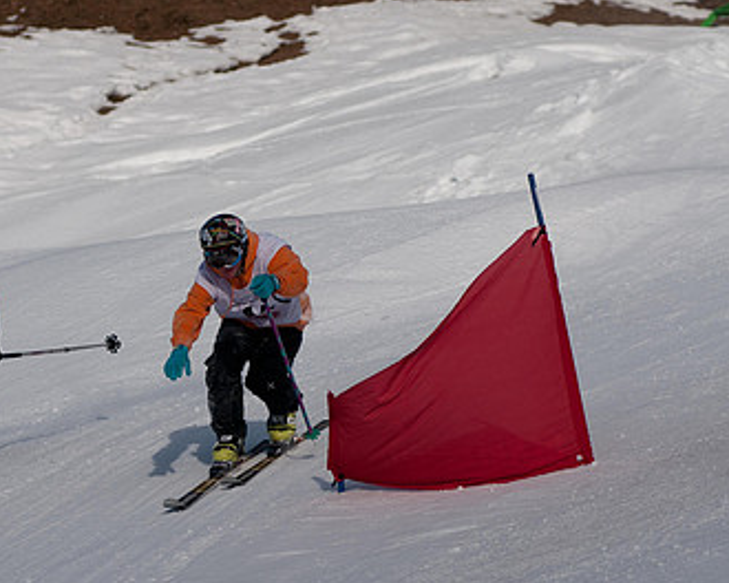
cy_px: 372
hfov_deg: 7.0
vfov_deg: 5.6
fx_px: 5976
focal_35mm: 277
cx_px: 139
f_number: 4
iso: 200
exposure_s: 1/2000
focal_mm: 112
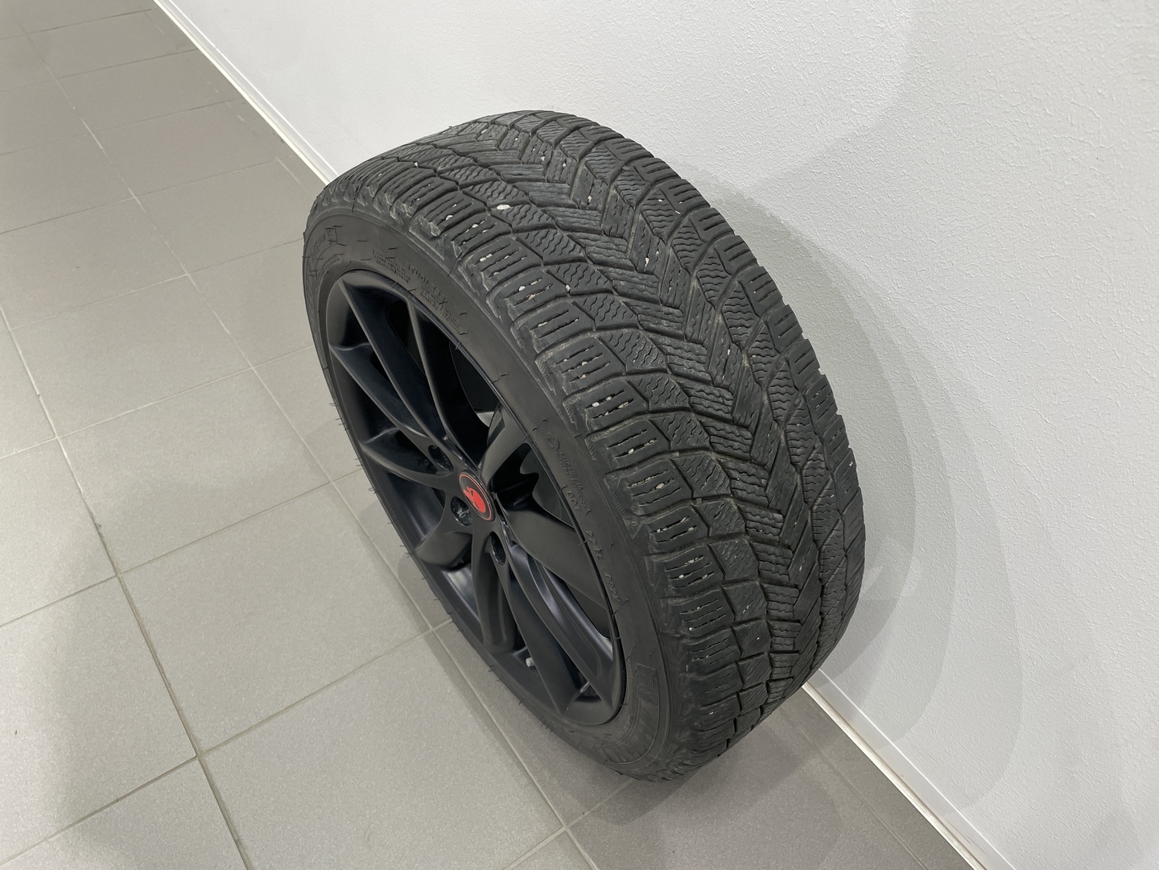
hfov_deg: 67.3
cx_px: 580
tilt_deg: -45.9
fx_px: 871
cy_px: 435
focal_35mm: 26
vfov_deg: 53.1
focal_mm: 4.2
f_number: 1.6
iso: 100
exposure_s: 1/100
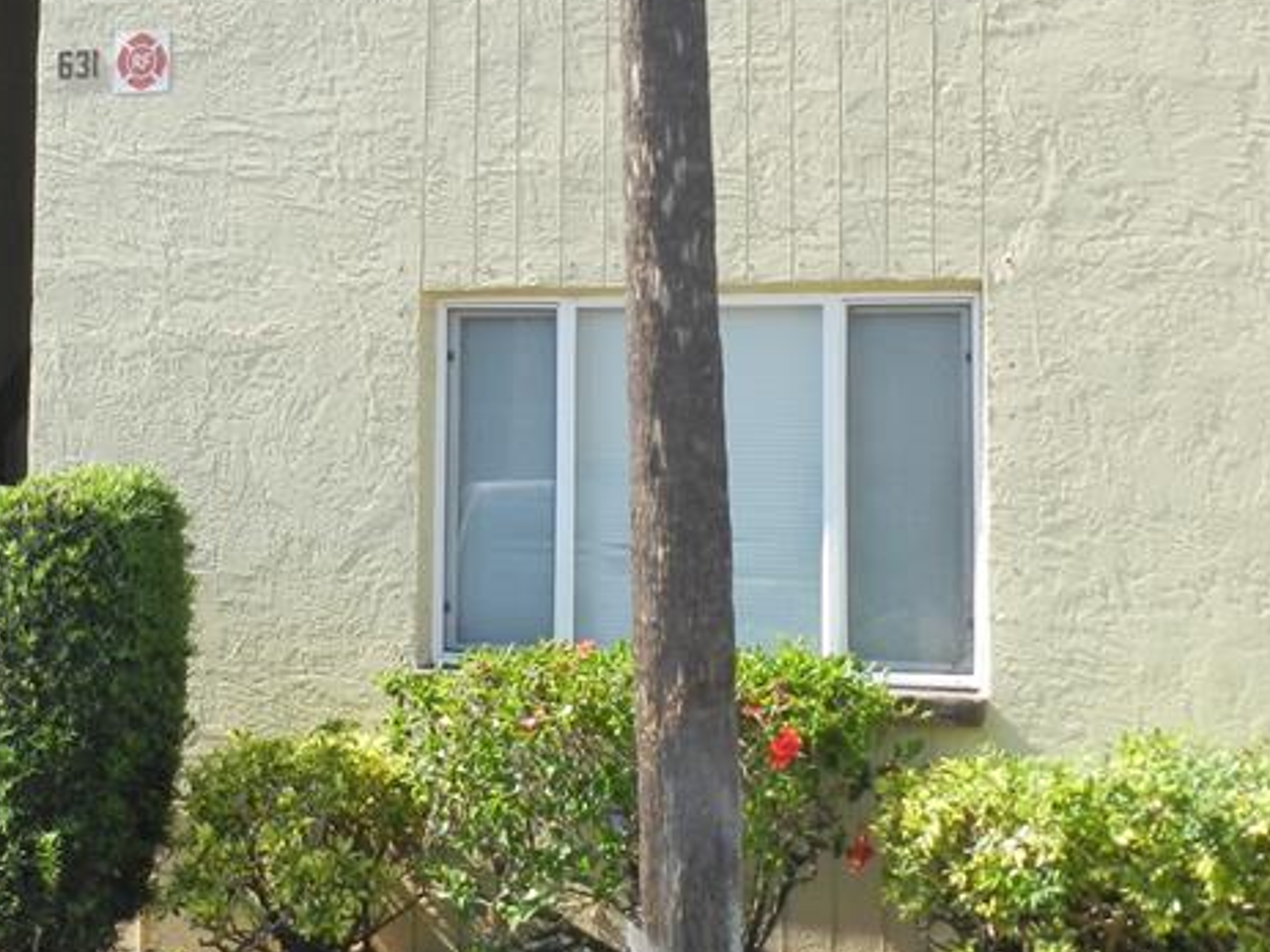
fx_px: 3081
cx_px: 228
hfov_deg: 22.9
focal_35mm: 84
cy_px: 178
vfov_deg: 17.4
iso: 160
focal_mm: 6.7
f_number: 4
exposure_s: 1/400
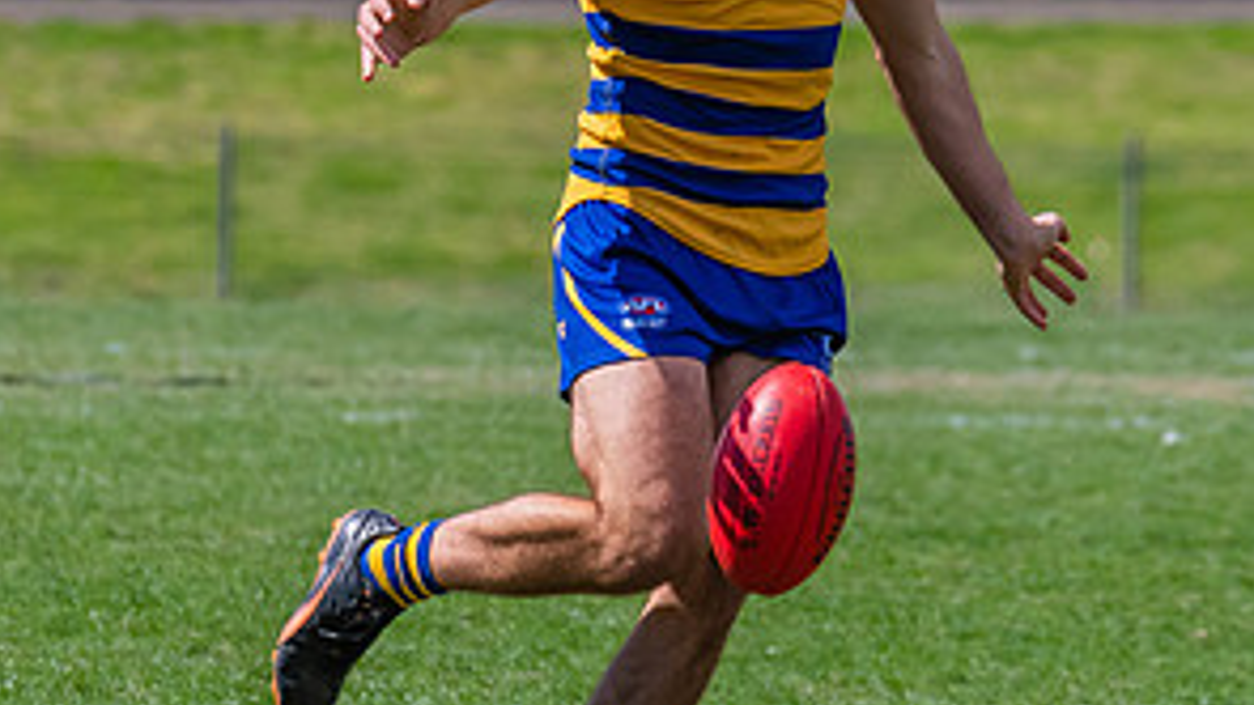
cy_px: 225
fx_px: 29397
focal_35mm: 884
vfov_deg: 1.4
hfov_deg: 2.4
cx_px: 735
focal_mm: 310
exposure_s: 1/1600
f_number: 8
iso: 800
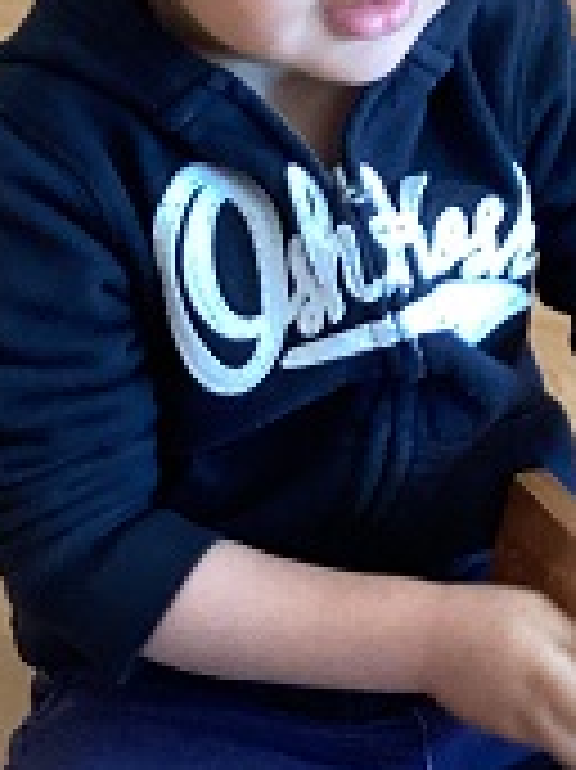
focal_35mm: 121
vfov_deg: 16.2
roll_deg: +2.2
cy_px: 558
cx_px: 284
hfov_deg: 12.2
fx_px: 2688
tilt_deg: -35.2
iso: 250
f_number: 2.4
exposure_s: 1/60
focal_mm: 3.3
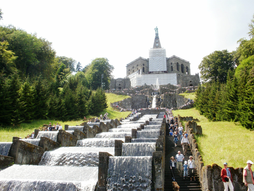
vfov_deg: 39.7
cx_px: 127
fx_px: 264
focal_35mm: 36
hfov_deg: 51.4
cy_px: 96
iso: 100
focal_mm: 6.3
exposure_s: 1/200
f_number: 5.6
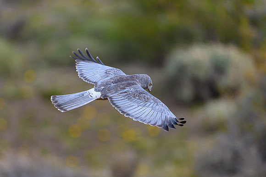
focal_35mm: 539
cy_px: 122
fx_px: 3978
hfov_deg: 3.8
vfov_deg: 2.5
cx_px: 91
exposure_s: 1/1600
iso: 320
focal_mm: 390
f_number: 4
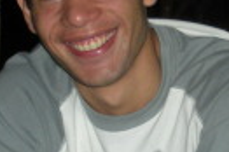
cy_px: 70
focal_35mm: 183
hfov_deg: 11.0
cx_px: 302
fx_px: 1163
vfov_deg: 7.5
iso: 122
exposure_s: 1/60
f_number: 3.5
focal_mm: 6.3
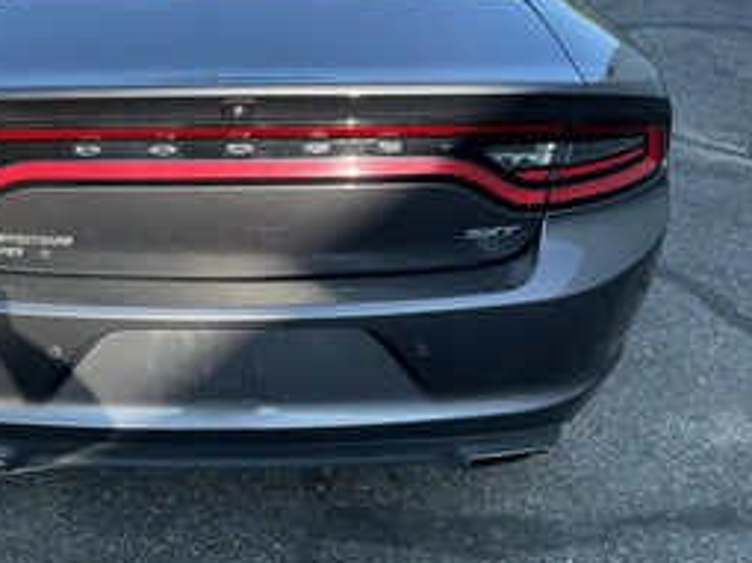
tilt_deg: -23.0
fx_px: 955
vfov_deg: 32.6
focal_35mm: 44
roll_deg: +0.7
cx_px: 195
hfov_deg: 41.8
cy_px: 197
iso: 25
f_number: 1.8
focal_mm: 3
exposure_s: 1/367
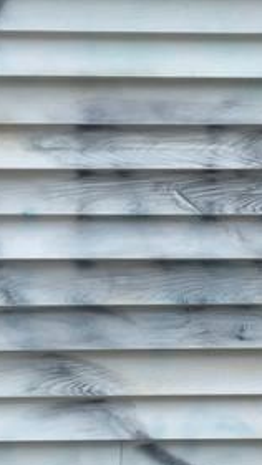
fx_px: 902
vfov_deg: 29.0
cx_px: 396
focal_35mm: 73
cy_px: 243
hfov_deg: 15.3
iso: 25
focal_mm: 4.15
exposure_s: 1/452
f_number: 2.2
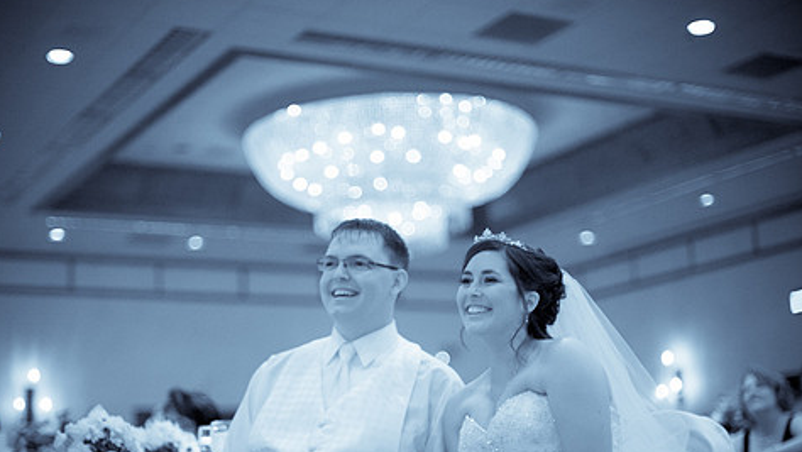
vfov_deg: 18.8
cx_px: 387
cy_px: 315
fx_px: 1361
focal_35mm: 64
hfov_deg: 32.8
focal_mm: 50
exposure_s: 1/60
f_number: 1.4
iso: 4000
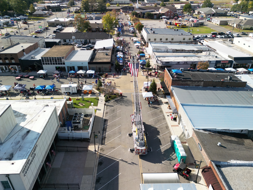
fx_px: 190
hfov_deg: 67.3
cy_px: 100
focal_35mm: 26
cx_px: 126
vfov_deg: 53.0
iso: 200
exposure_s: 1/1000
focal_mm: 6.72
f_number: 1.7
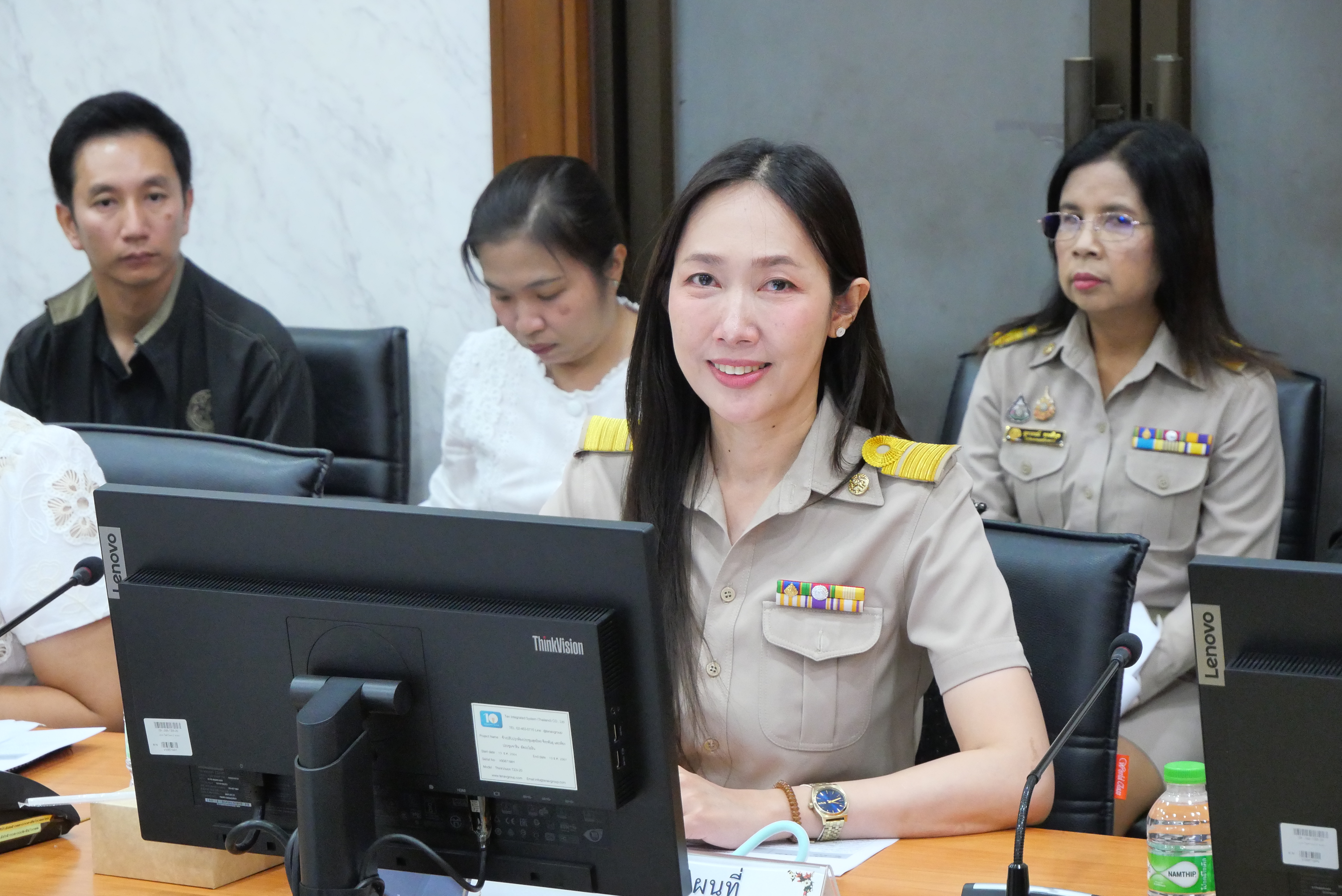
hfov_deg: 16.5
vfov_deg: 11.1
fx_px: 4625
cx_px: 671
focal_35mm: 124
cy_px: 448
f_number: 5.6
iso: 3200
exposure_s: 1/25
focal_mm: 60
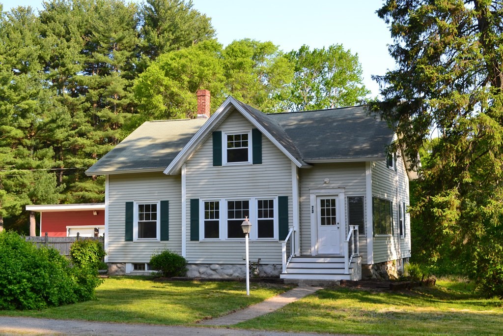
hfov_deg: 41.1
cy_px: 168
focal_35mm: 48
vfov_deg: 28.1
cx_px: 252
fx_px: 671
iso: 400
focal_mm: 32
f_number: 9
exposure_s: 1/160
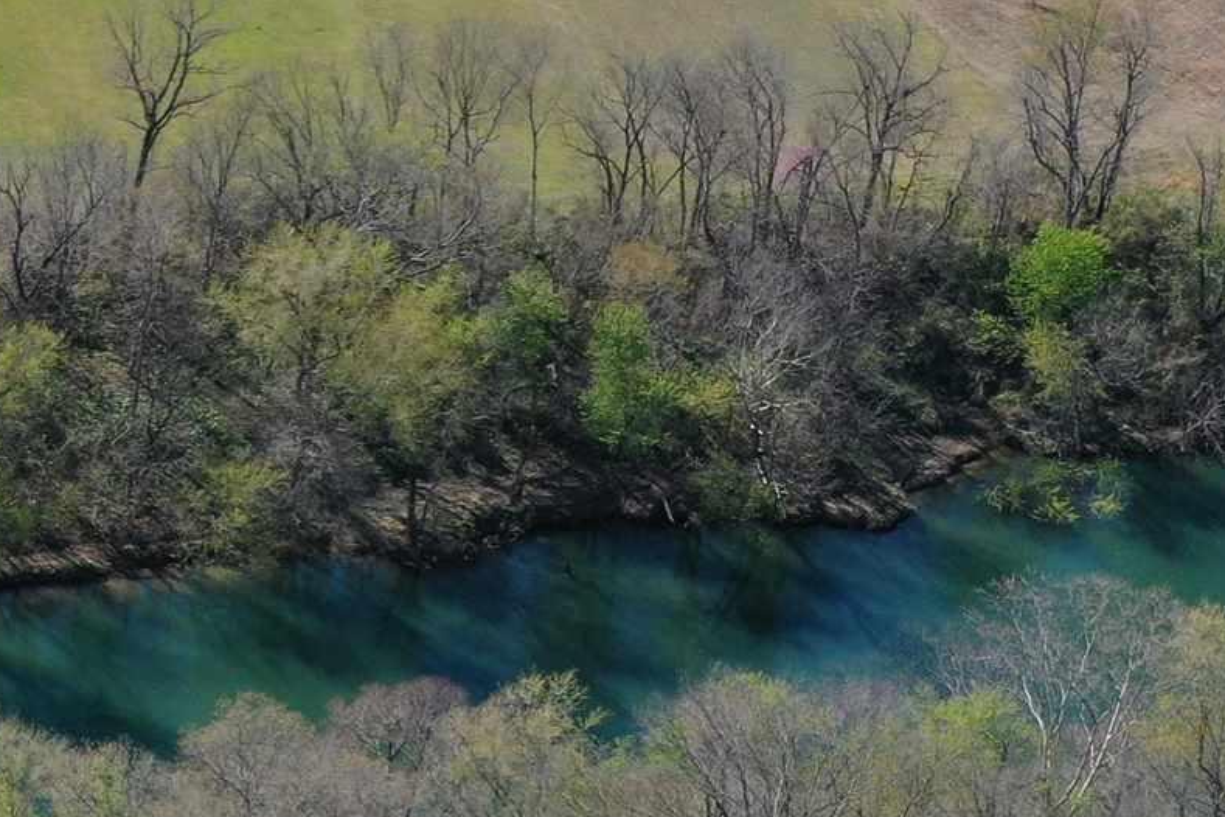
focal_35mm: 109
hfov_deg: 16.6
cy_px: 245
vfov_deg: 12.5
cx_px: -767
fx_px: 3709
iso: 100
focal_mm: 10.26
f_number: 5.6
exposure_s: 1/320
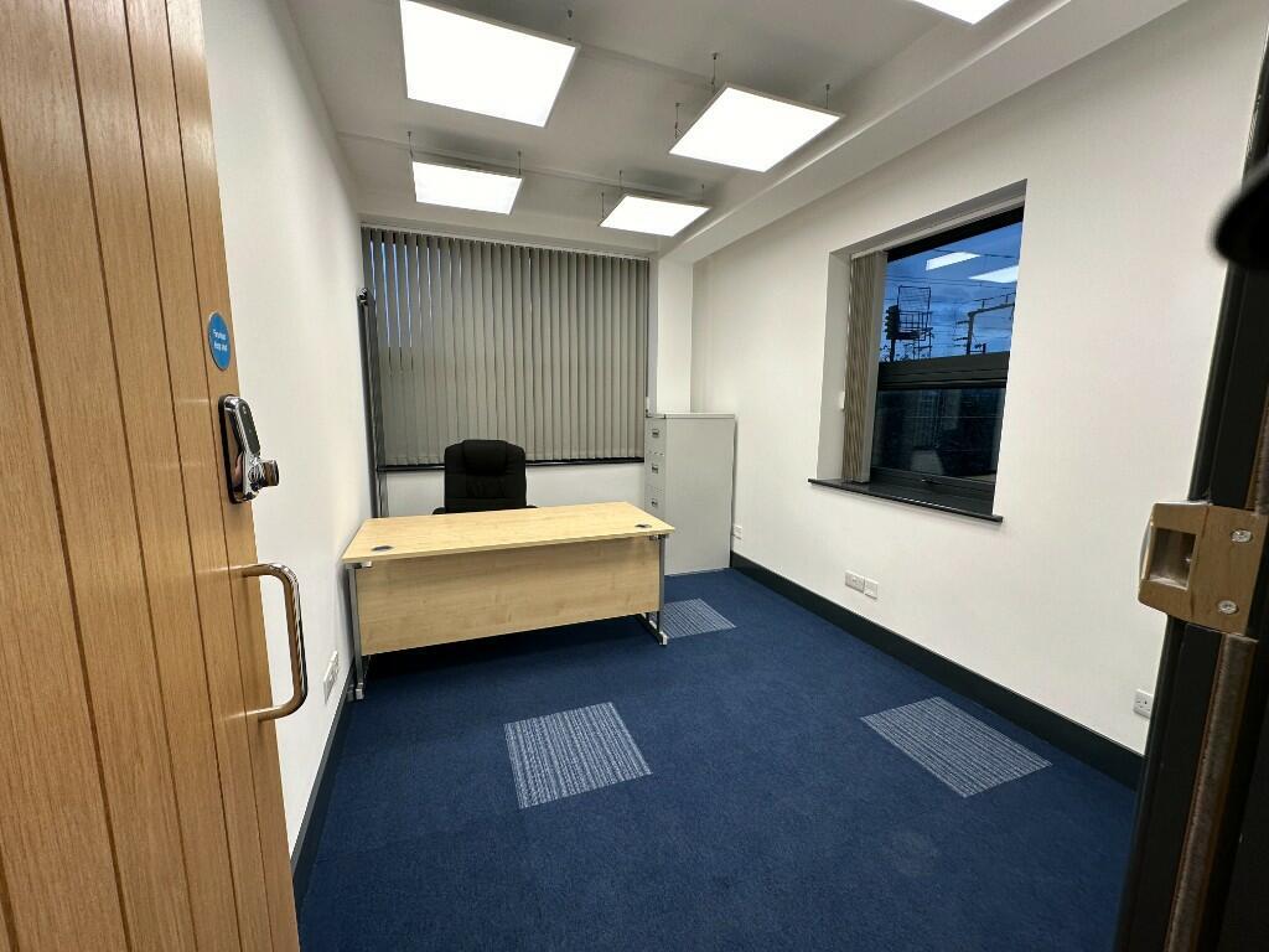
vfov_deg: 85.7
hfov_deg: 102.1
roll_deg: -0.5
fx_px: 513
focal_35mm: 14
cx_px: 634
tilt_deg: -7.9
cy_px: 476
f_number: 2.2
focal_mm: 2.22
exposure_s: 1/100
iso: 64
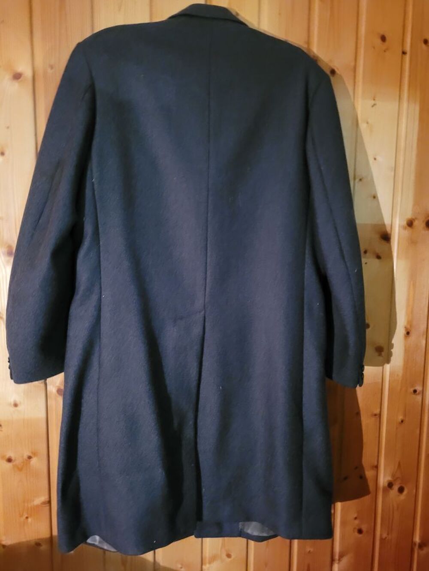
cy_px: 286
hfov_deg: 53.1
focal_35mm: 26
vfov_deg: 67.3
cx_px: 214
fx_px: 430
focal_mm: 5.4
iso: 1600
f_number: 1.8
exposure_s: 1/10
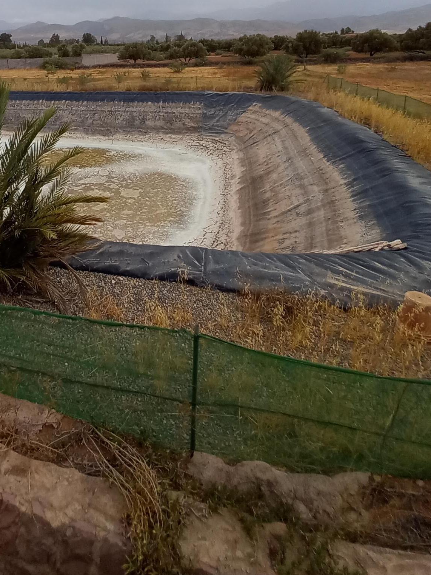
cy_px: 117
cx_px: 86
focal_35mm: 22
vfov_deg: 69.2
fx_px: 365
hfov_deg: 56.6
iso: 40
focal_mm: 1.13
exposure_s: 1/954
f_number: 2.2
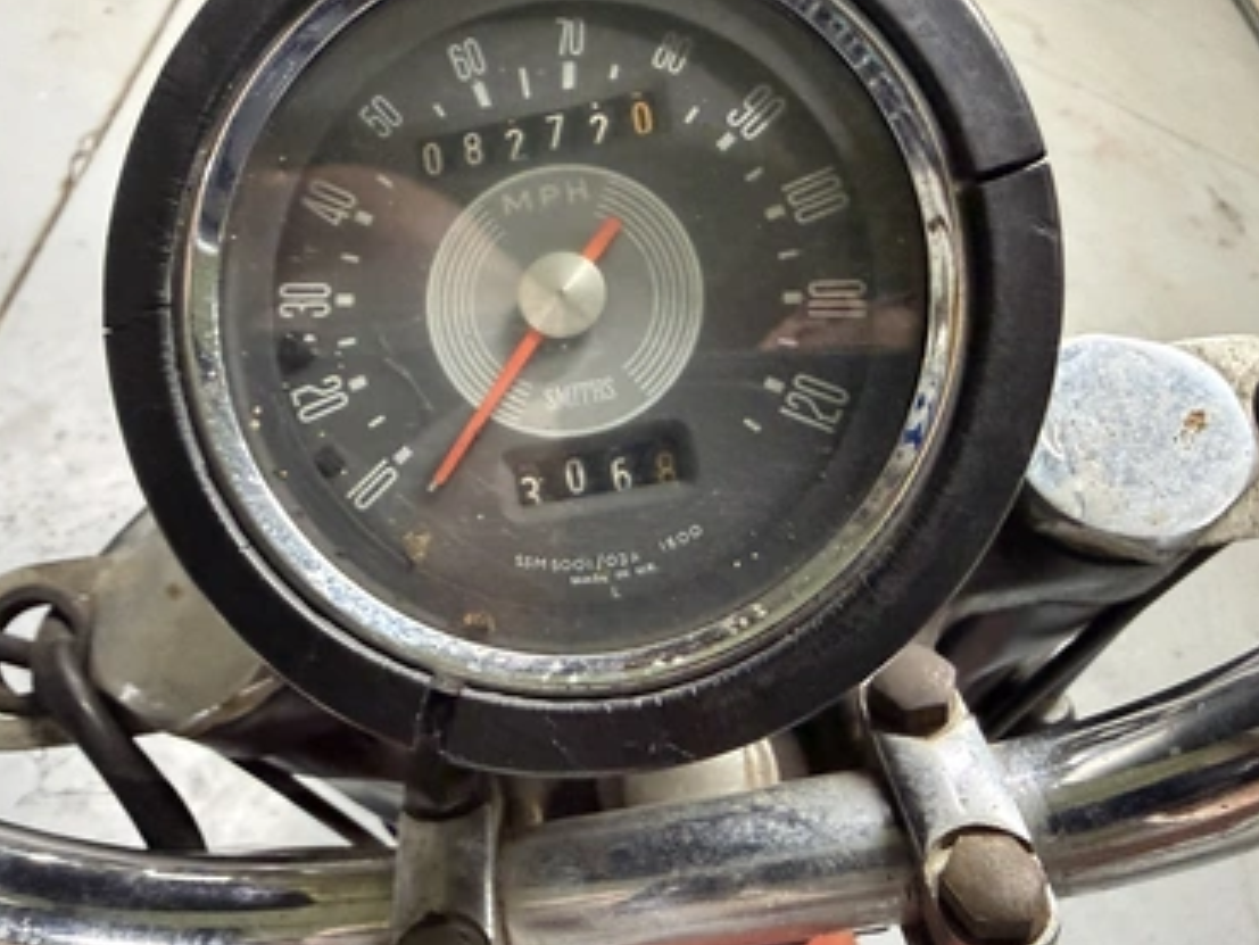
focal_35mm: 26
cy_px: 457
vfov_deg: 53.1
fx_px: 946
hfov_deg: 67.3
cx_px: 607
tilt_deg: -49.6
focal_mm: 2.22
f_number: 2.2
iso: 800
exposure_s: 1/60
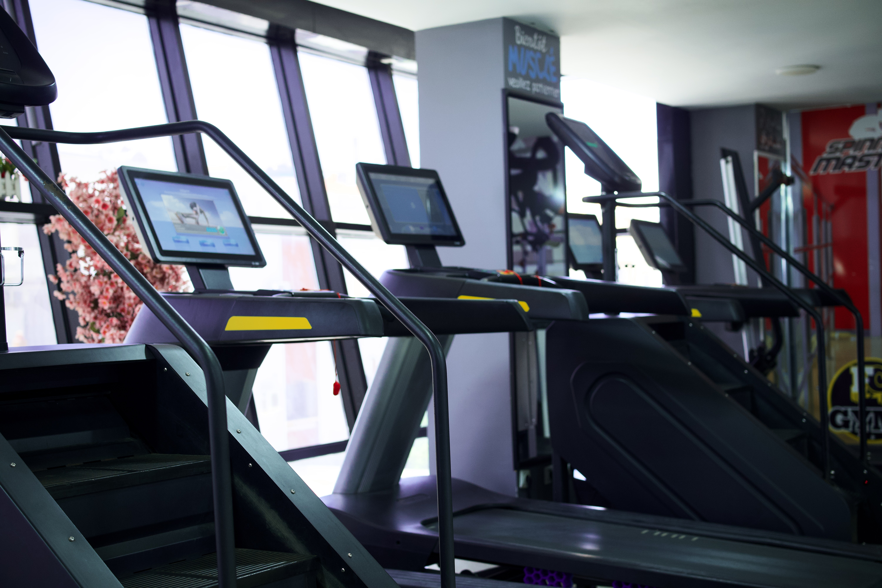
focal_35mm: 52
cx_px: 441
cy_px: 294
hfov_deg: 37.9
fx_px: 1286
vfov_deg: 25.8
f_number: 2.8
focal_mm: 35
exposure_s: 1/100
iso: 500
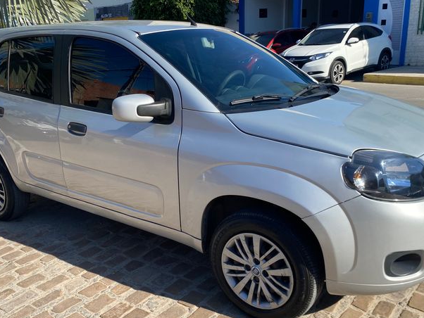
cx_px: 210
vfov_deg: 40.7
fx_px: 429
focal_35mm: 35
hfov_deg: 52.6
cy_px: 167
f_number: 1.8
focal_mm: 4.25
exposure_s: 1/1701
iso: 32
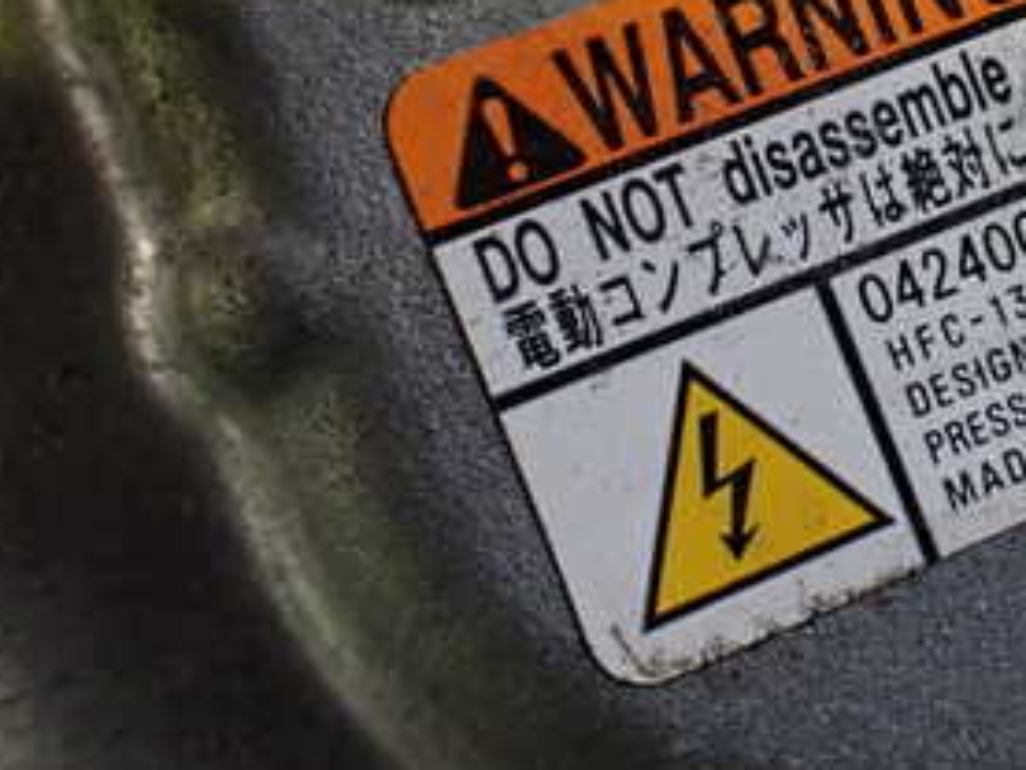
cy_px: 141
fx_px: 1927
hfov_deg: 28.0
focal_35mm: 65
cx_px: 1026
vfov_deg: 22.3
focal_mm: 5.4
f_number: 2.3
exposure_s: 1/125
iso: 400
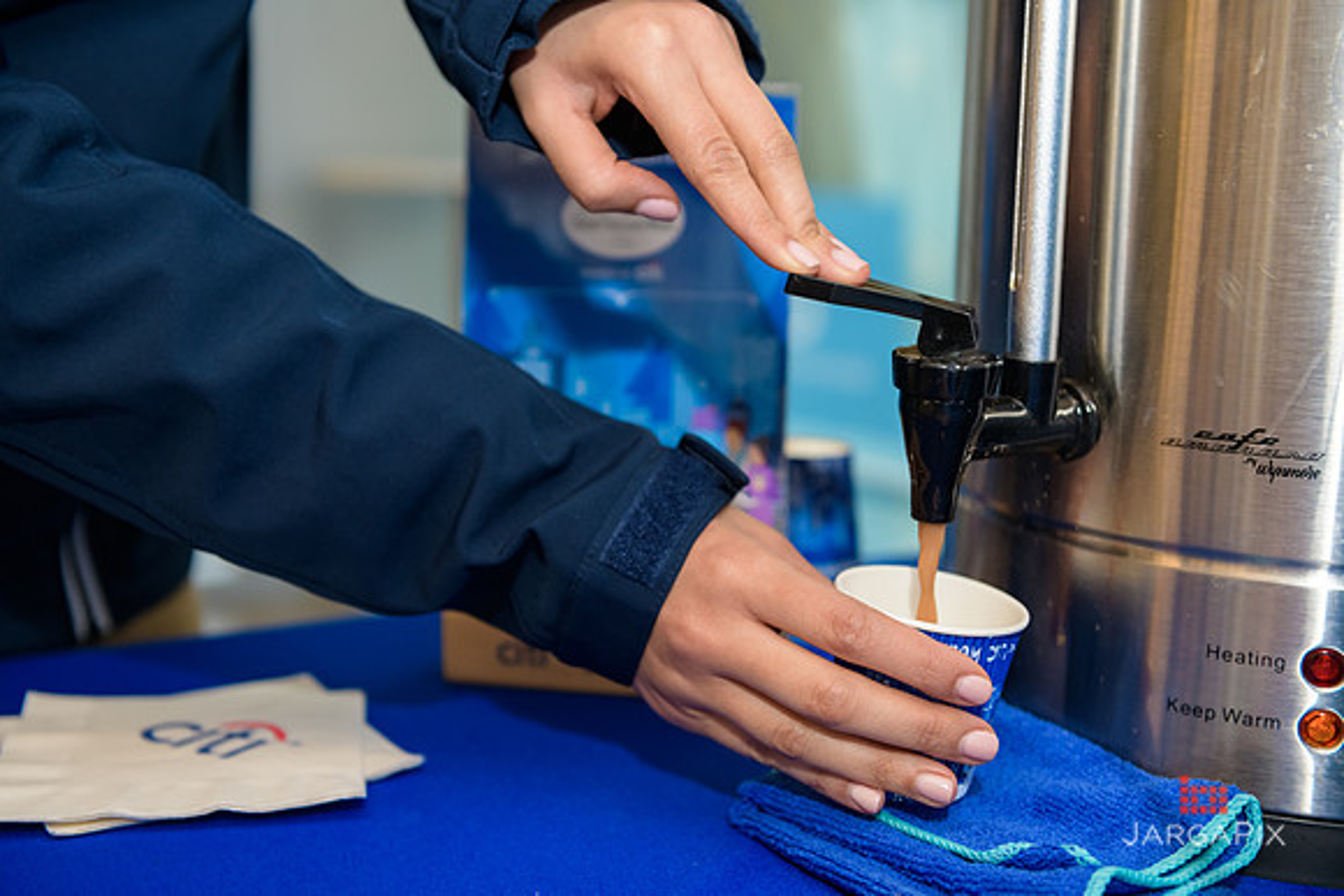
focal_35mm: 48
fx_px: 1792
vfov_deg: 28.1
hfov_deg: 41.1
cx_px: 672
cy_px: 448
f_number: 3.2
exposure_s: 1/125
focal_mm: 48
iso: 800
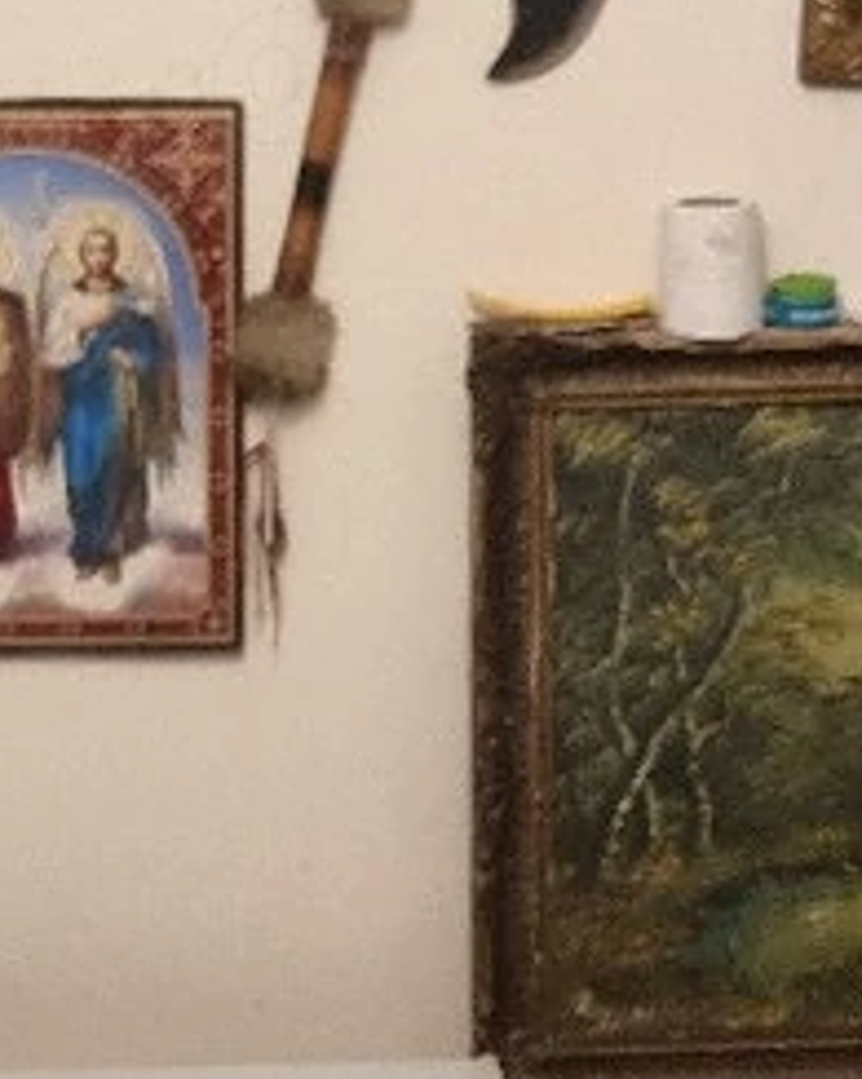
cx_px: 155
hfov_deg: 15.9
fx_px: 3063
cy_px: 394
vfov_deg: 19.9
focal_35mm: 96
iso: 640
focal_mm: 6.7
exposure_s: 1/50
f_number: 1.8
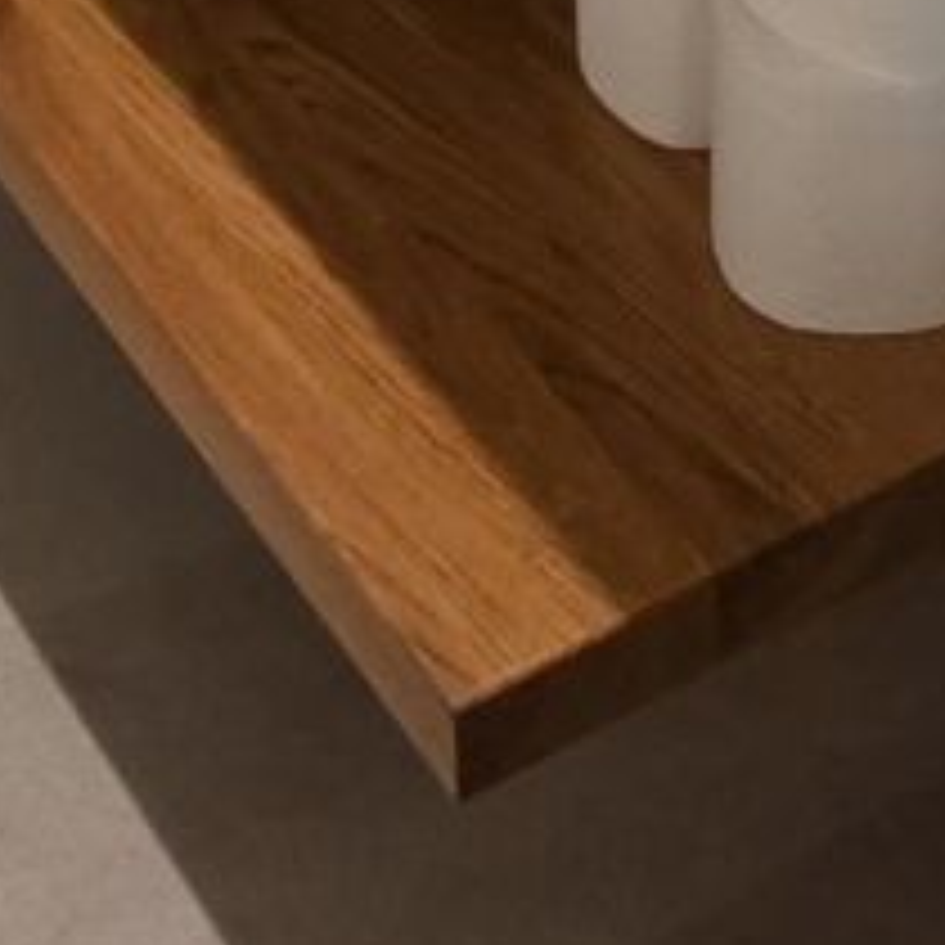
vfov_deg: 12.0
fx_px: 3459
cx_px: 616
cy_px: -1440
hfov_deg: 15.5
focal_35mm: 112
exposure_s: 1/100
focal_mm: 2.2
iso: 125
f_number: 1.9
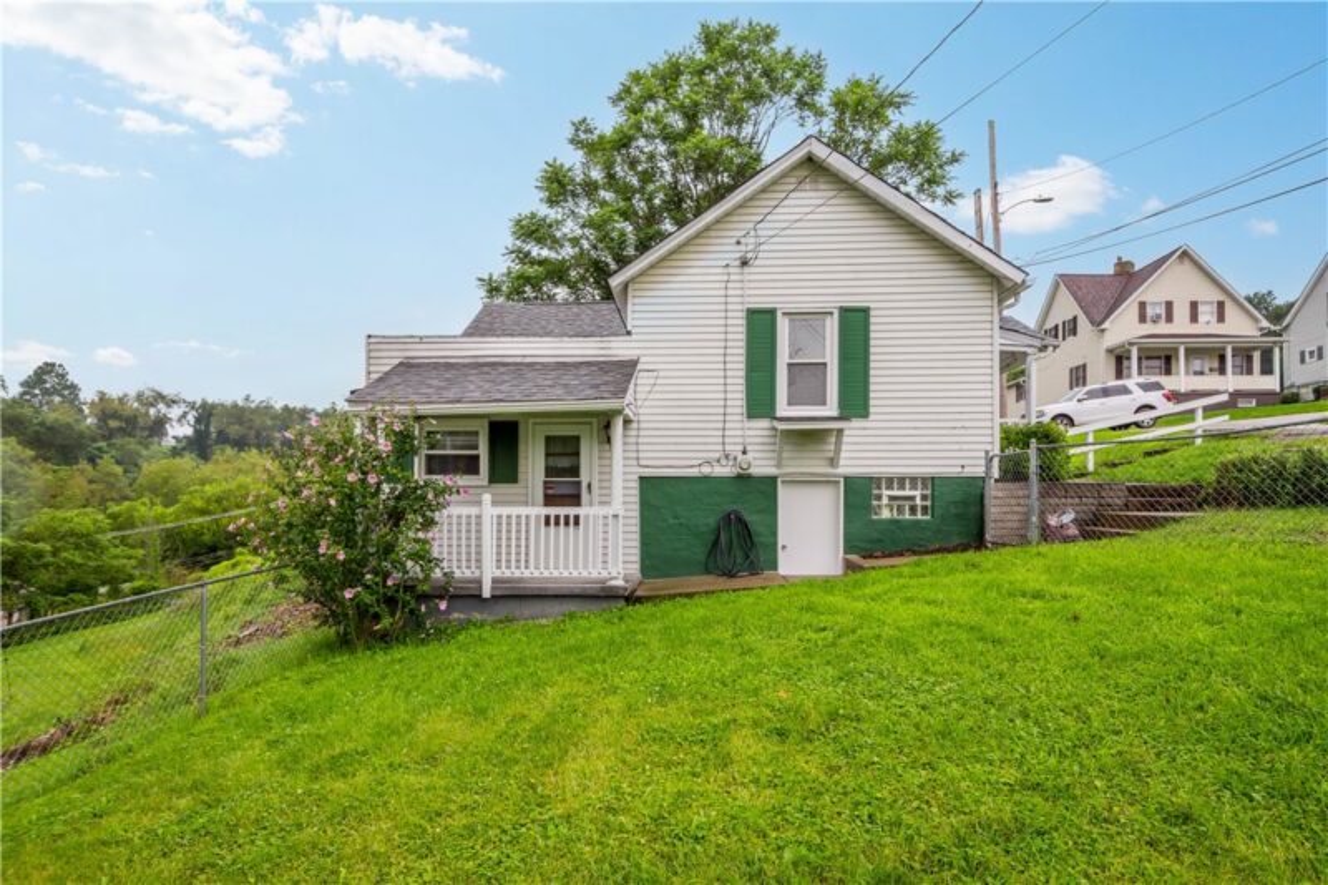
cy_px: 442
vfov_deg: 63.2
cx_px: 664
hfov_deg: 85.4
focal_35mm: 20
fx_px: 719
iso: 100
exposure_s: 1/125
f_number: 6.3
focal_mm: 13
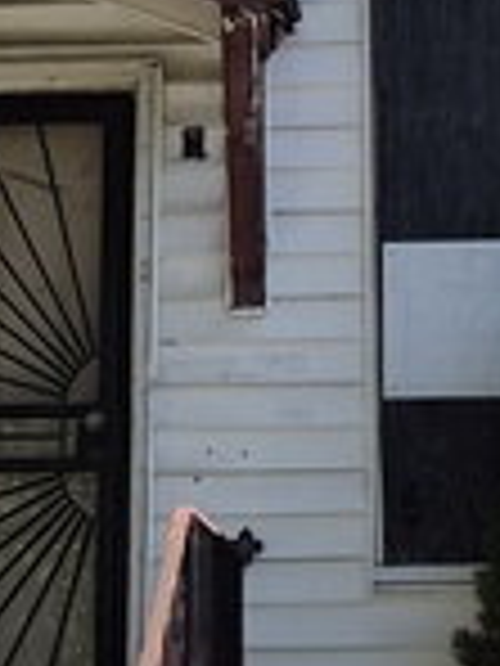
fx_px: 3235
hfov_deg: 8.8
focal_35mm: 168
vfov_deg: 11.8
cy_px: 310
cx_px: 216
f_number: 1.8
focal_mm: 5.4
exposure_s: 1/1250
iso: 25
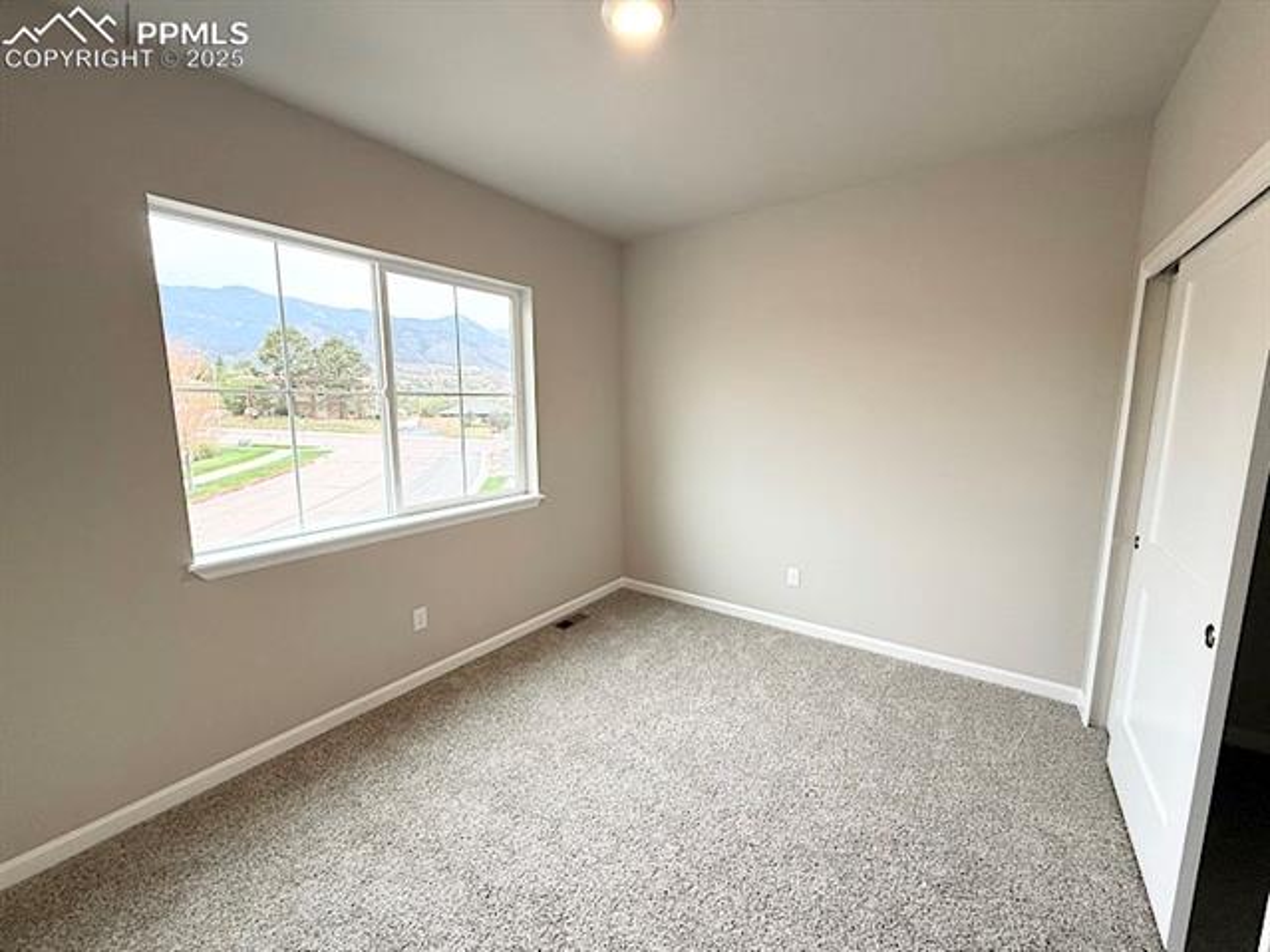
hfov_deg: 102.1
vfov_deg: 85.7
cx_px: 635
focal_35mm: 14
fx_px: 514
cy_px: 476
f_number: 2.2
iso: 100
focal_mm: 2.22
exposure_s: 1/120
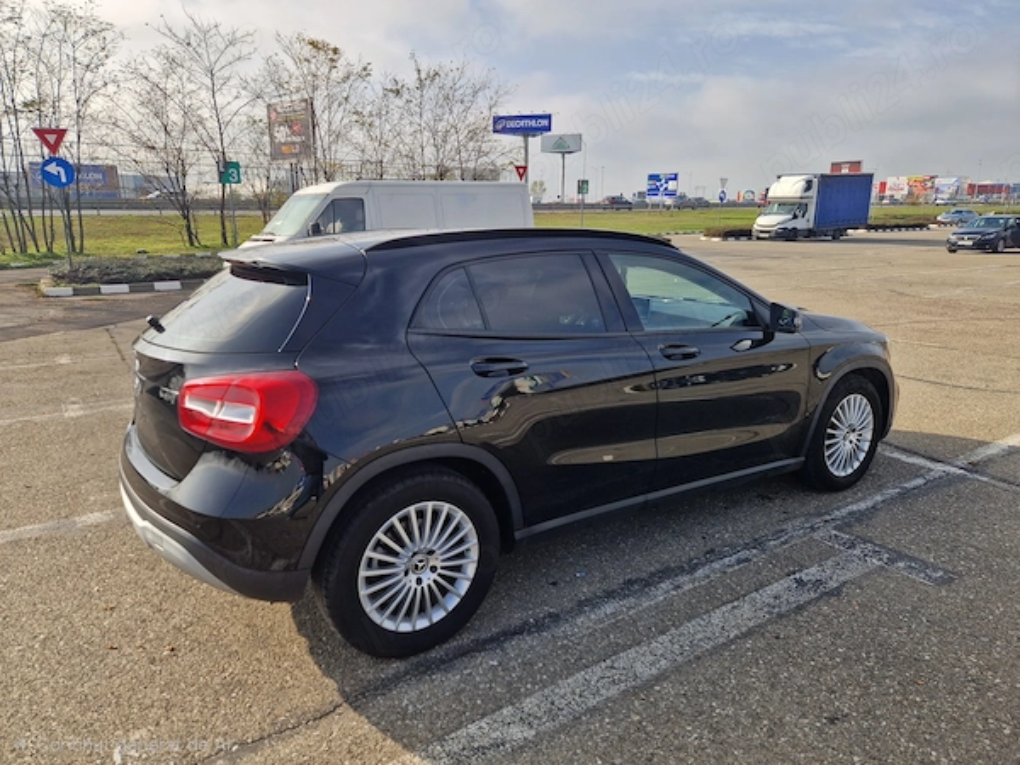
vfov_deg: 58.9
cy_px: 382
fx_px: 678
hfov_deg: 73.9
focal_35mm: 23
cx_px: 510
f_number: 1.8
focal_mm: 5.4
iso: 50
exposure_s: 1/1250
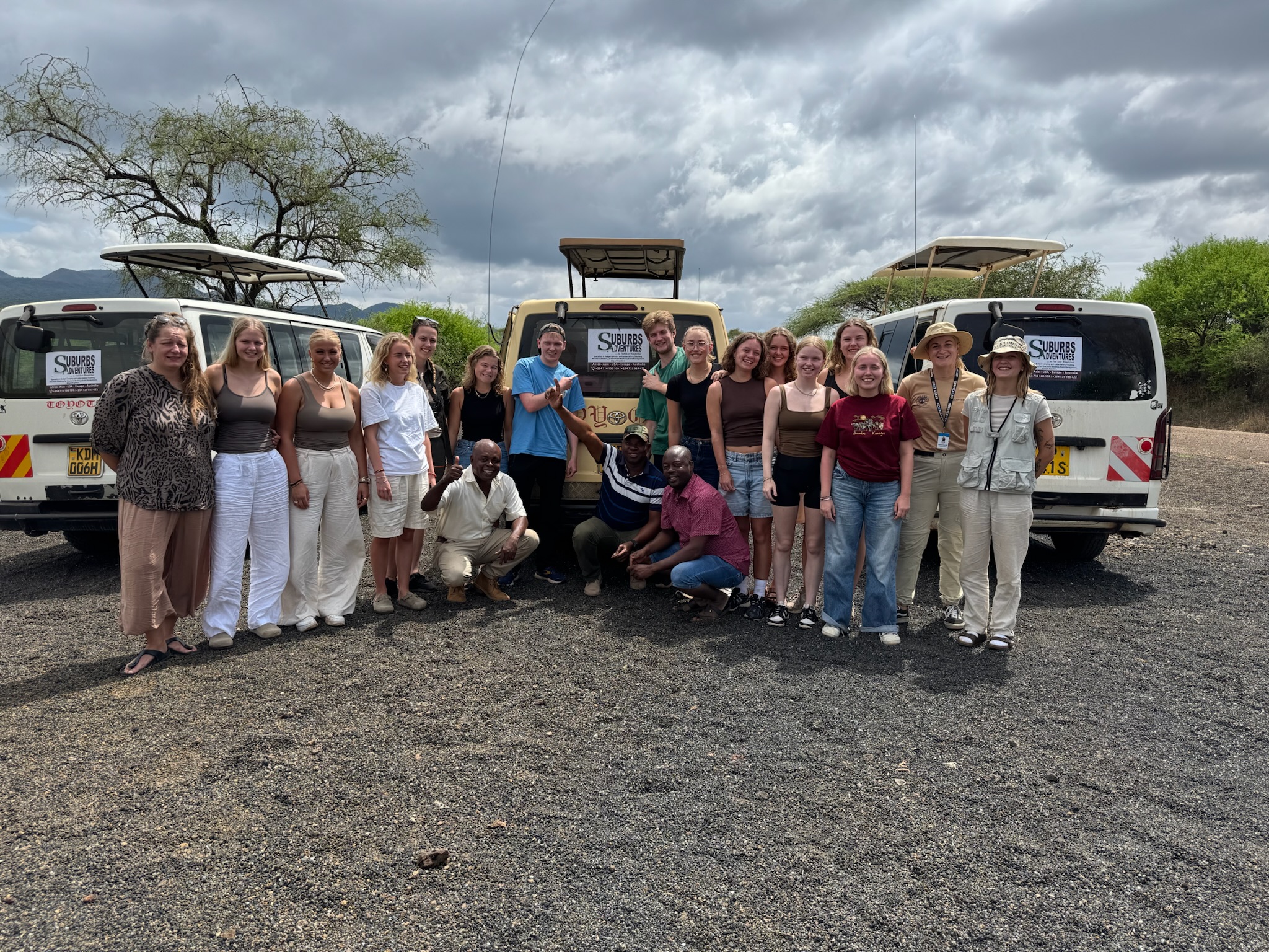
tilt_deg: -7.9
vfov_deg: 56.8
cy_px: 476
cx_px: 634
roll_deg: -2.0
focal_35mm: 24
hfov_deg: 71.6
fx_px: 880
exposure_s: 1/4608
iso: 80
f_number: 1.78
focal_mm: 6.76
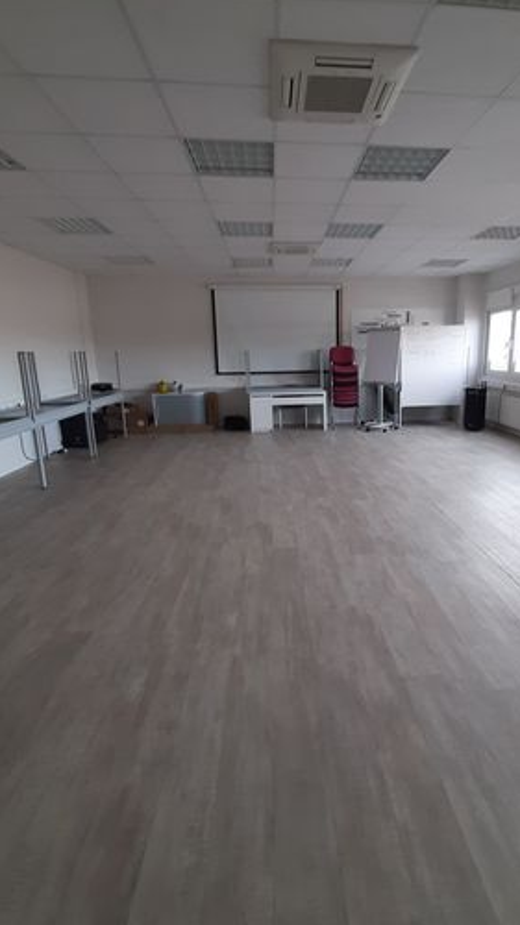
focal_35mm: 17
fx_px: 417
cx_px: 324
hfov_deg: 63.0
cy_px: 446
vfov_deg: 95.9
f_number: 2.2
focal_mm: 1.42
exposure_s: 1/50
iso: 100
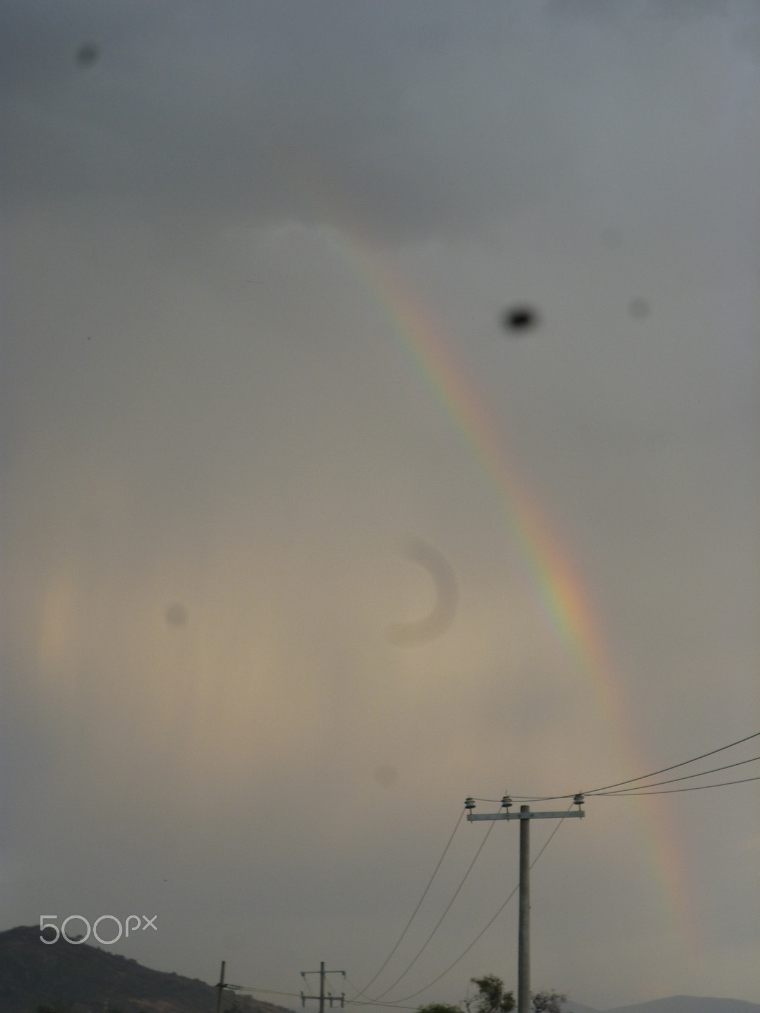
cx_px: 380
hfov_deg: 21.0
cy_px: 506
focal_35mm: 70
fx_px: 2049
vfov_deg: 27.8
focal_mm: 12.5
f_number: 5
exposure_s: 1/100
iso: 125
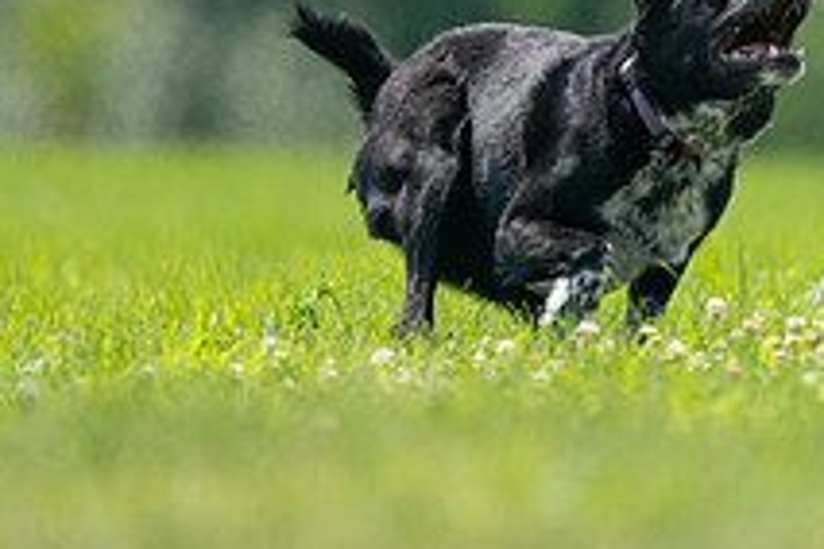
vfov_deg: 0.8
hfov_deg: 1.3
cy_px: -110
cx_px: 600
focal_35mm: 1635
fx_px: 37420
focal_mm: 600
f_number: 6.3
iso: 2000
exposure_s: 1/4000
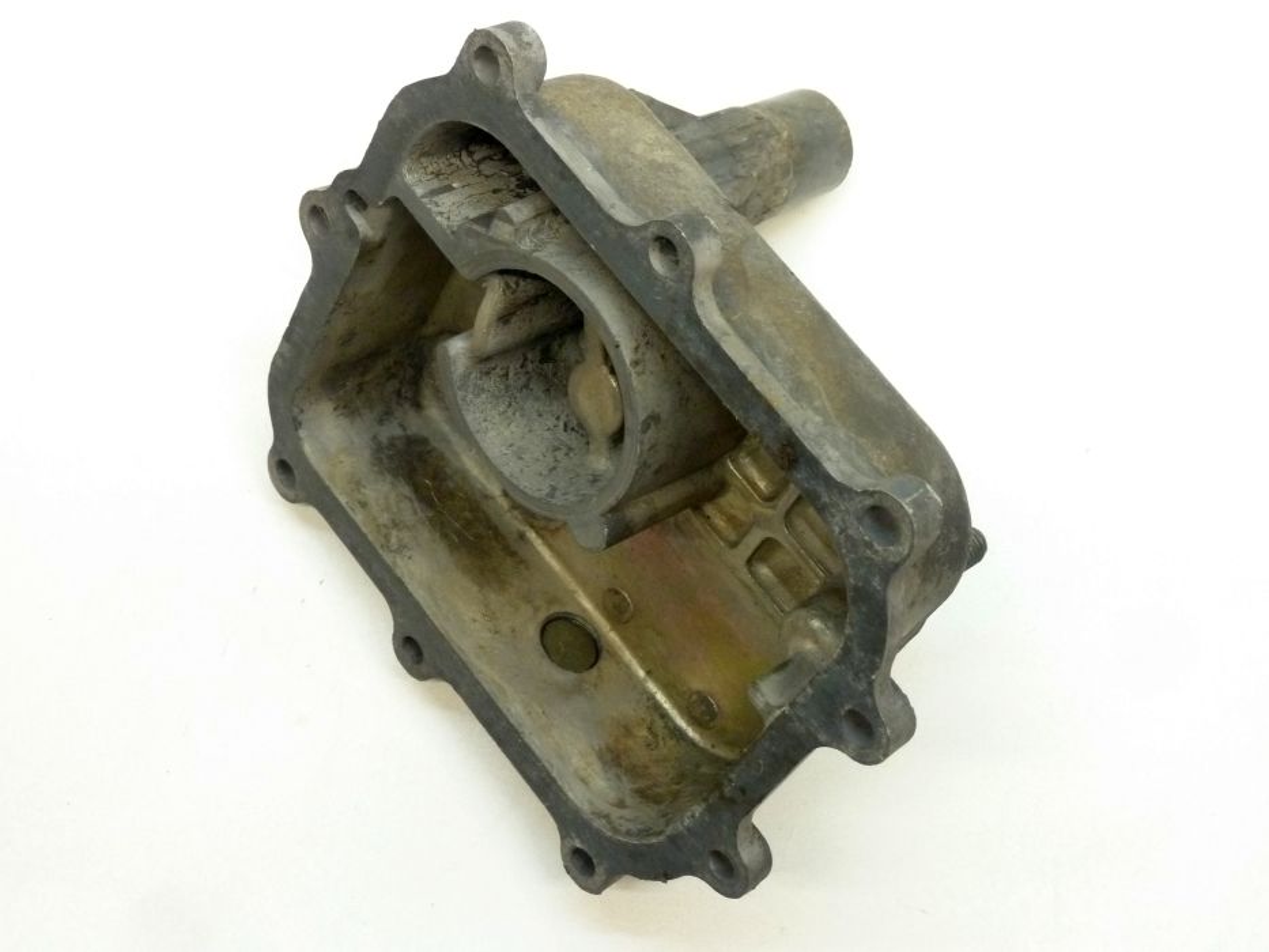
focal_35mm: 55
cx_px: 634
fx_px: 2017
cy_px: 476
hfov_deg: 34.9
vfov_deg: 26.6
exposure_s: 1/20
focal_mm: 9.1
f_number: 3.9
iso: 400
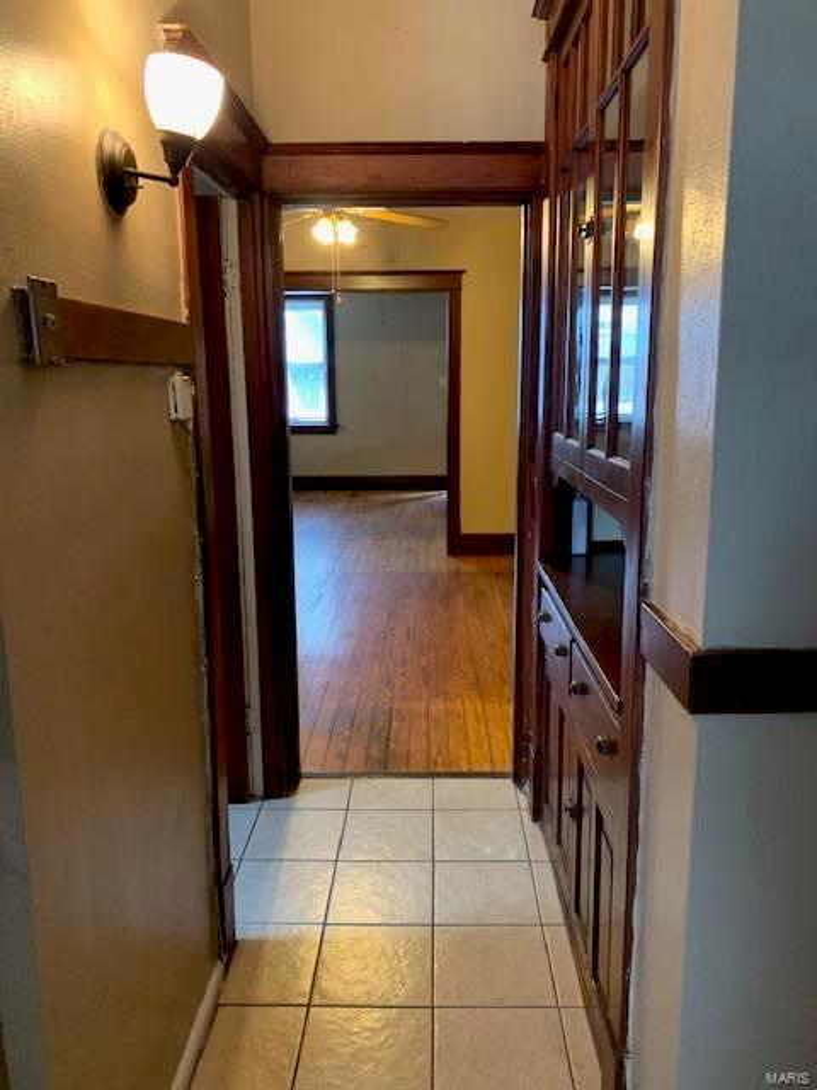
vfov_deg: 67.3
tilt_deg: -10.9
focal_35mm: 26
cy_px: 545
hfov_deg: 53.1
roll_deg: -0.1
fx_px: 818
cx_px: 408
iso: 400
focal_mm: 4.25
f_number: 1.8
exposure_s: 1/40
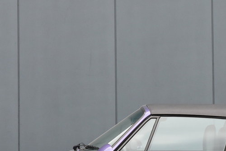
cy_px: 102
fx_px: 1062
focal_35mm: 169
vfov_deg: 8.1
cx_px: 159
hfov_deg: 12.1
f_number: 8
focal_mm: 44
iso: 800
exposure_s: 1/320
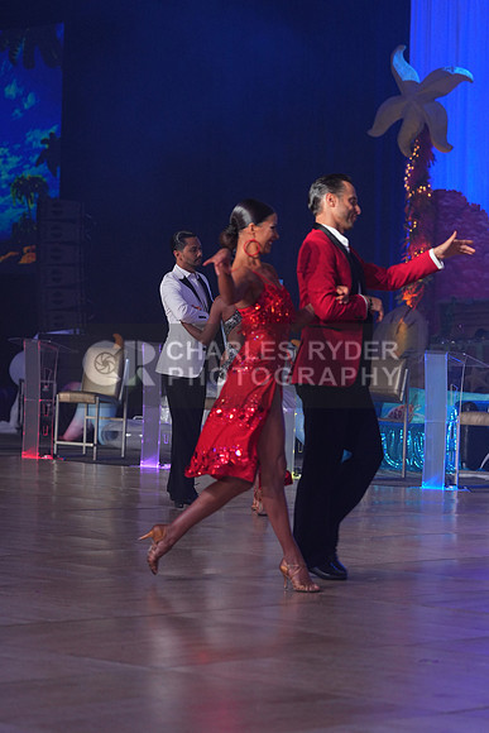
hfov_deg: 11.4
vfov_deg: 17.1
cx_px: 244
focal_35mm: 120
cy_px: 366
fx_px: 2443
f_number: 4
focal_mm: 120
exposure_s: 1/400
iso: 1250
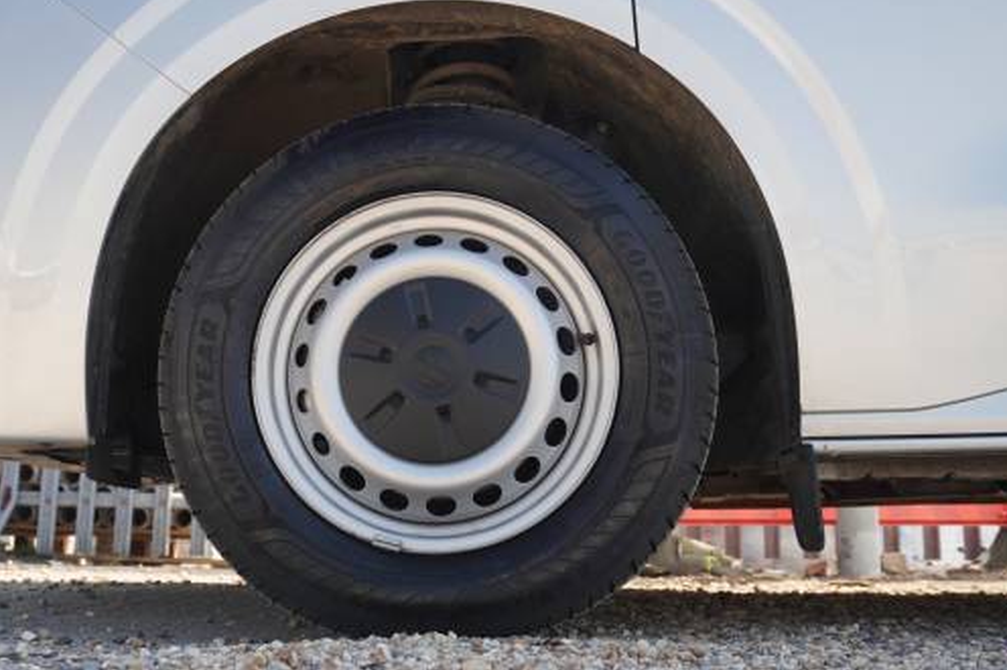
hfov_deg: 47.6
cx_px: 418
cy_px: 390
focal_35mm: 41
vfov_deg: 32.8
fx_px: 1136
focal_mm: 21
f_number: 4.5
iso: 400
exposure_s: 1/500
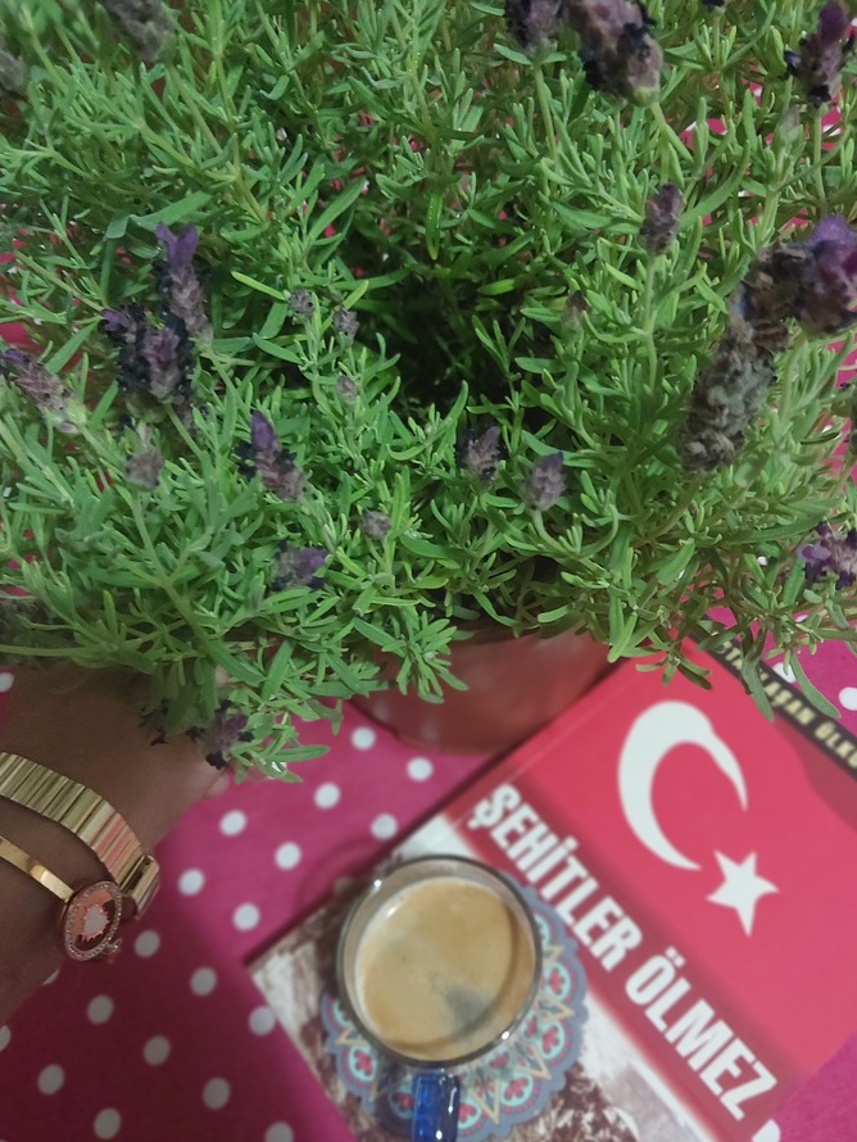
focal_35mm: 31
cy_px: 576
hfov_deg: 45.5
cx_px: 434
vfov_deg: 58.3
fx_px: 1023
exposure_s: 1/17
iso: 500
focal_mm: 4.6
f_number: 1.8
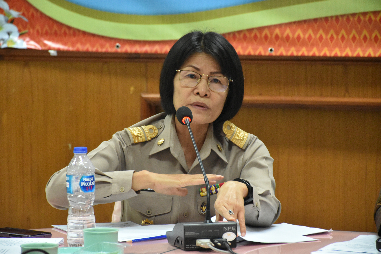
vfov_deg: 7.0
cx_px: 190
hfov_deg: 10.5
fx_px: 2064
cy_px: 127
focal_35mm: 195
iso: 3200
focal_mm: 130
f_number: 5.6
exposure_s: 1/100
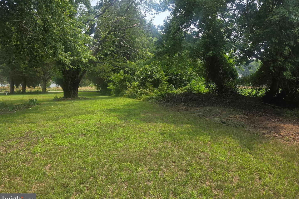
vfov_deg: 53.1
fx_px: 199
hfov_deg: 73.7
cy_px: 93
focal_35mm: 24
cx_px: 149
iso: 25
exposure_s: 1/748
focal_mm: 5.4
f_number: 1.8
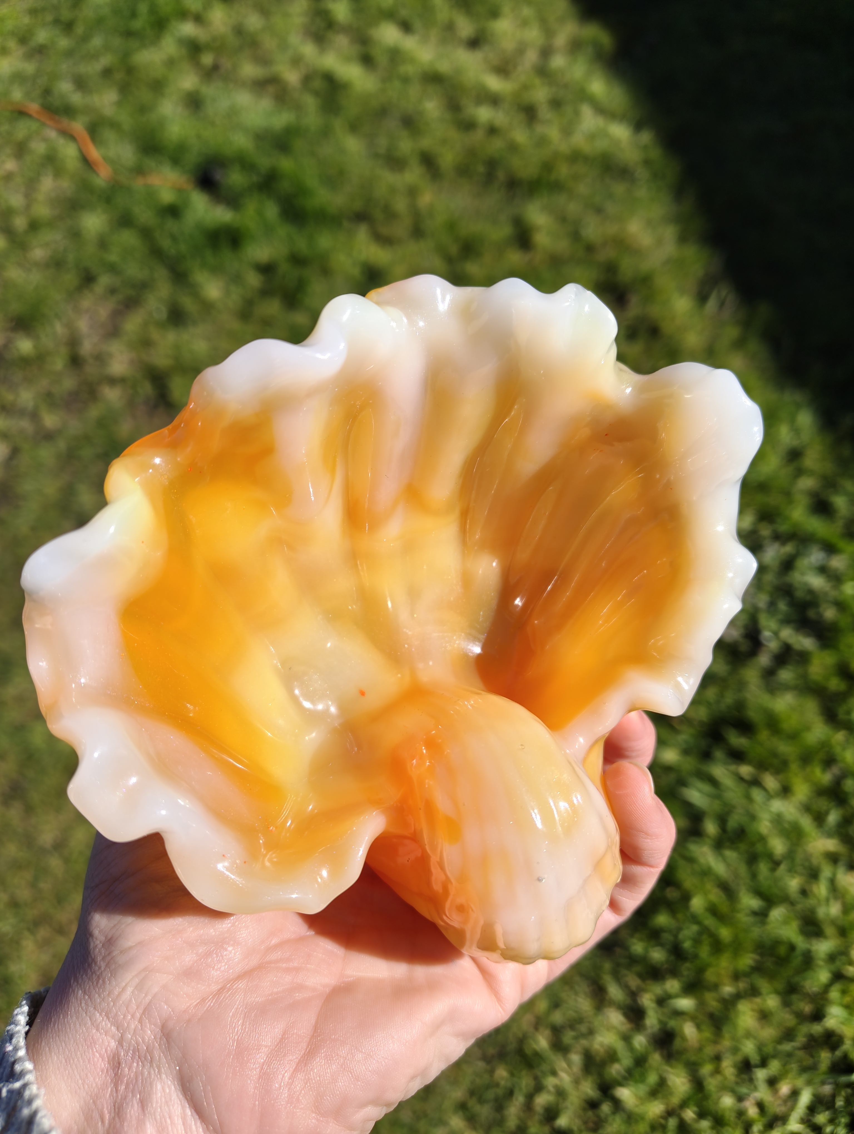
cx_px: 427
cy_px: 567
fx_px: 787
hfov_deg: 56.9
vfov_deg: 71.5
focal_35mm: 24
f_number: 1.88
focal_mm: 5.56
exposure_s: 1/907
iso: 50
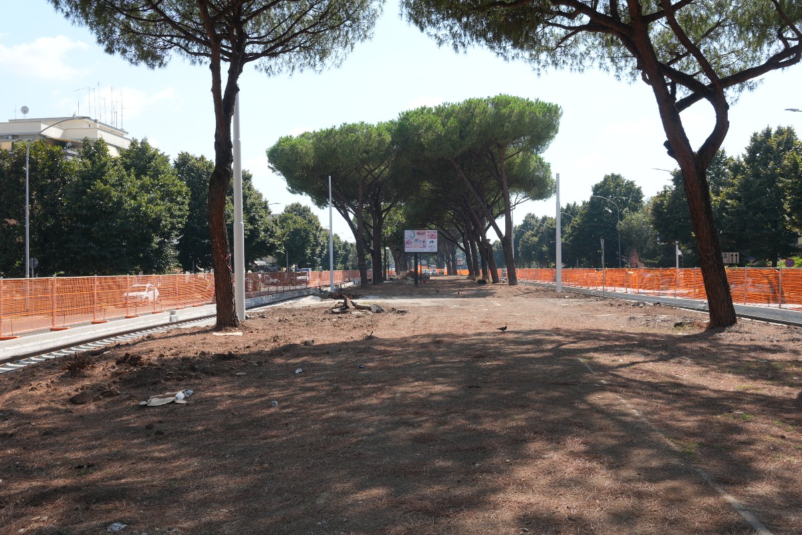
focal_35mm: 34
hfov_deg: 55.1
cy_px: 268
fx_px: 769
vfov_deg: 38.4
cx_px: 401
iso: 100
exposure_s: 1/200
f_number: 7.1
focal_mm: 23
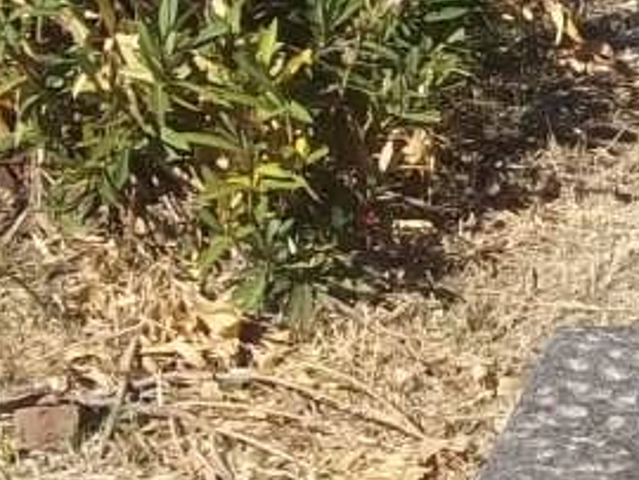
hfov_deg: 12.7
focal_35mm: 142
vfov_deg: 10.4
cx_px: 1143
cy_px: 116
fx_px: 2624
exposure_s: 1/500
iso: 80
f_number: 5.5
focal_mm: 5.7
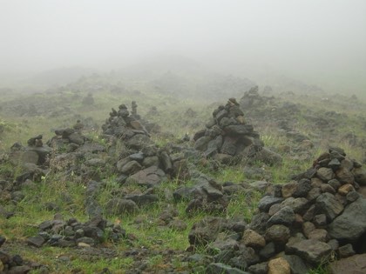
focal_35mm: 80
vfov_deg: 18.4
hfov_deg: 24.4
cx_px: 183
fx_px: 846
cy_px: 137
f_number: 4.8
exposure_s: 1/80
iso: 50
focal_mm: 16.7
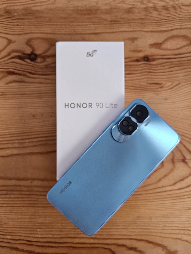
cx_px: 96
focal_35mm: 23
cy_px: 127
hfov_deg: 58.9
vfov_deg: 73.9
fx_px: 169
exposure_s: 1/100
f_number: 1.7
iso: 200
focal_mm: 6.3
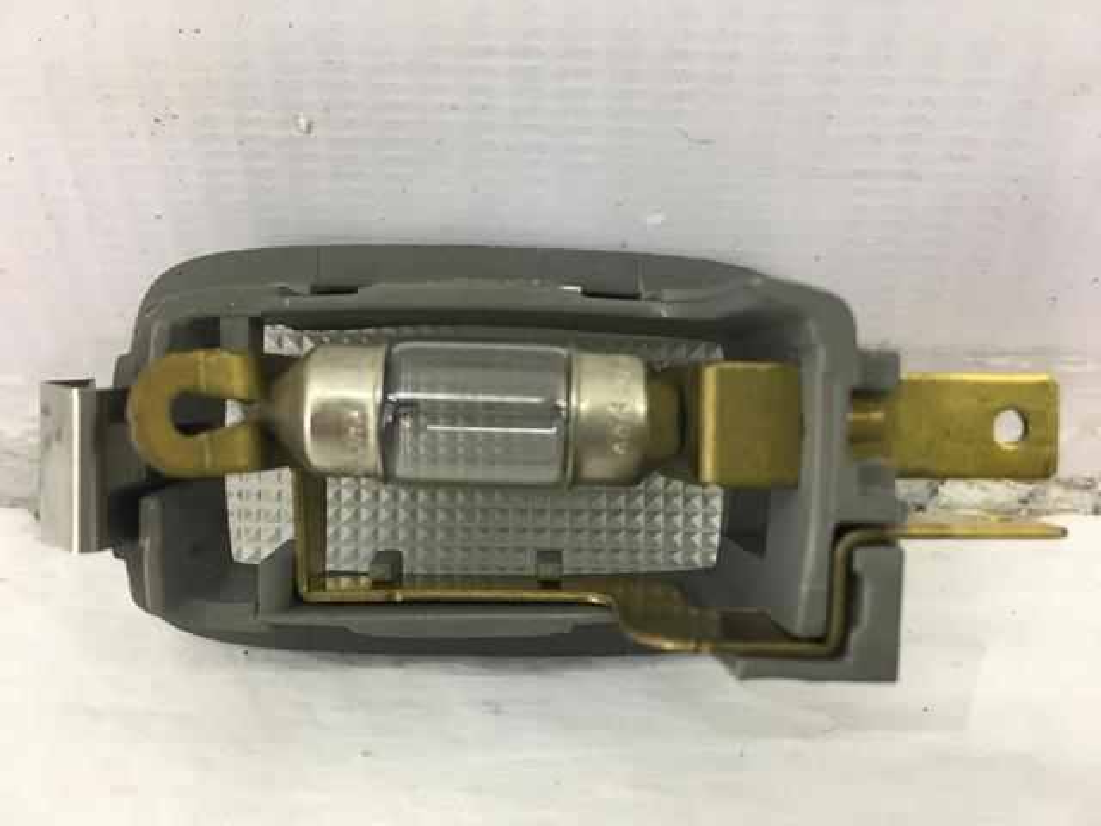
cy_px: 413
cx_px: 550
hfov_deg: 61.7
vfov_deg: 48.2
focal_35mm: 29
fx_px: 922
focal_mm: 4.15
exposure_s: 1/33
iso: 32
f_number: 2.2
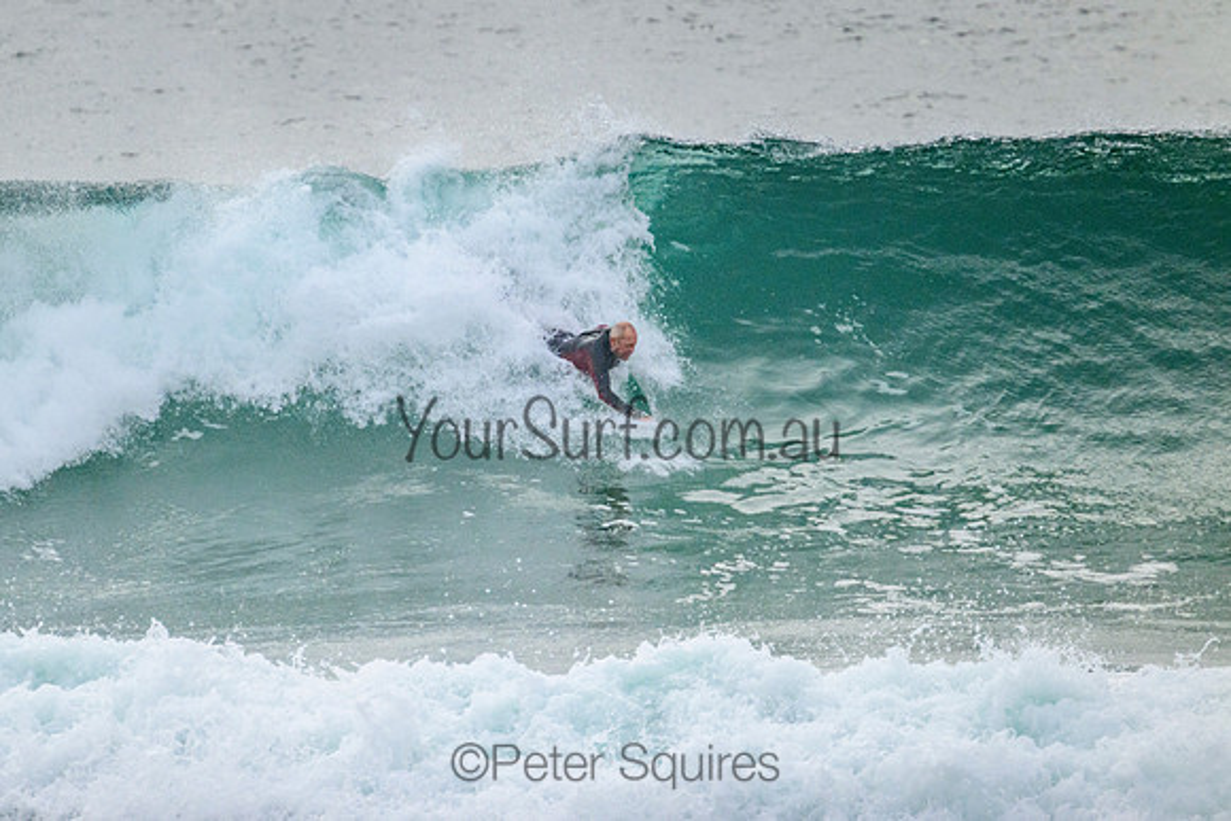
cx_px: 544
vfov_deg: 1.5
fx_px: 30524
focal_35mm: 892
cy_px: 382
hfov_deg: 2.3
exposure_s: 1/2000
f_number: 11
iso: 2000
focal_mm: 800
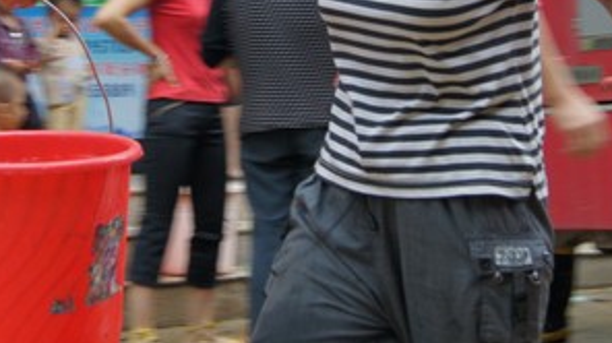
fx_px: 1930
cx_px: 174
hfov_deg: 17.9
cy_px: 4
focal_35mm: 119
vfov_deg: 10.1
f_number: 4.5
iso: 200
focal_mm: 28
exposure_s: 1/50
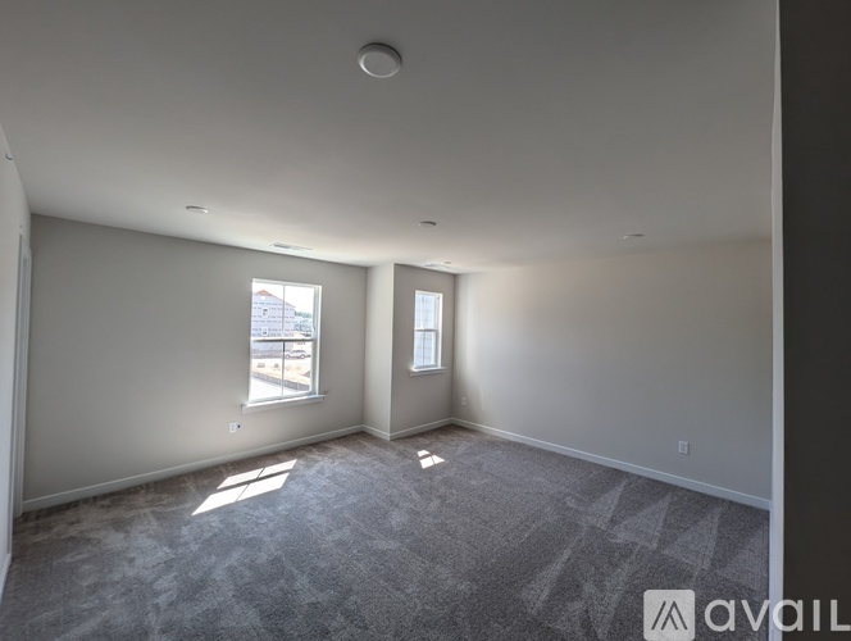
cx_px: 426
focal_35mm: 13
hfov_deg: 106.1
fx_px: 320
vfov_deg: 90.1
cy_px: 320
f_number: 2.2
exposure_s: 1/207
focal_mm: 1.95
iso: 57
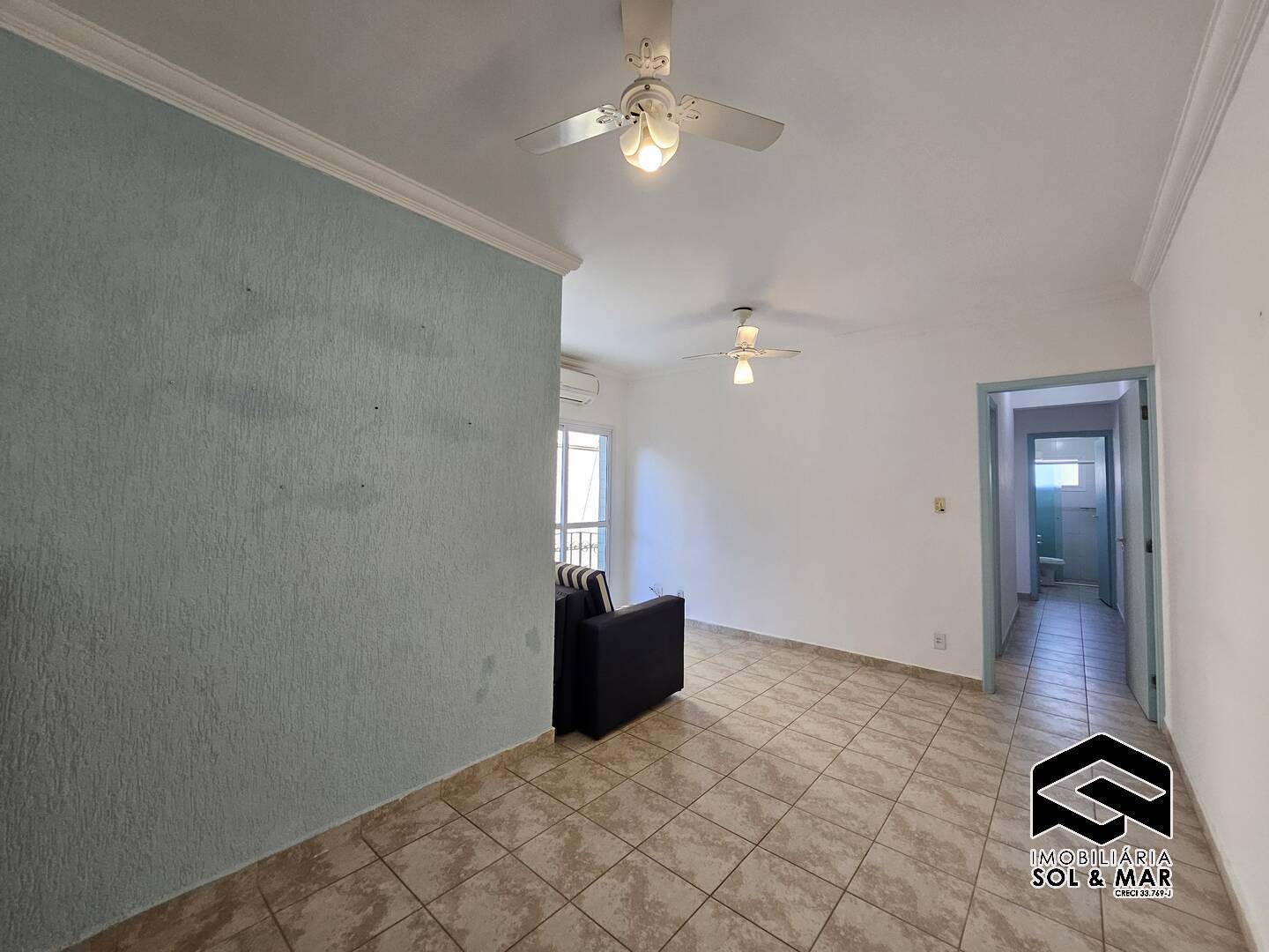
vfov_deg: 89.9
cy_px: 476
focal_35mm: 13
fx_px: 477
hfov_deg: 106.2
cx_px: 634
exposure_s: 1/60
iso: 80
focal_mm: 1.7
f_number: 2.2
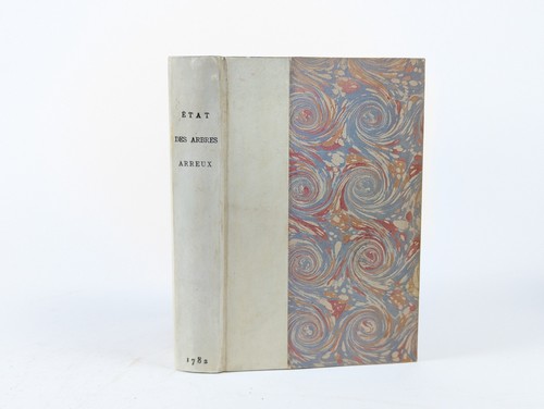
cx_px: 272
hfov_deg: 39.6
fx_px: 755
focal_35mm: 48
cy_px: 204
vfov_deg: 30.3
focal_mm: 6.81
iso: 117
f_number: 1.85
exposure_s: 1/99.9
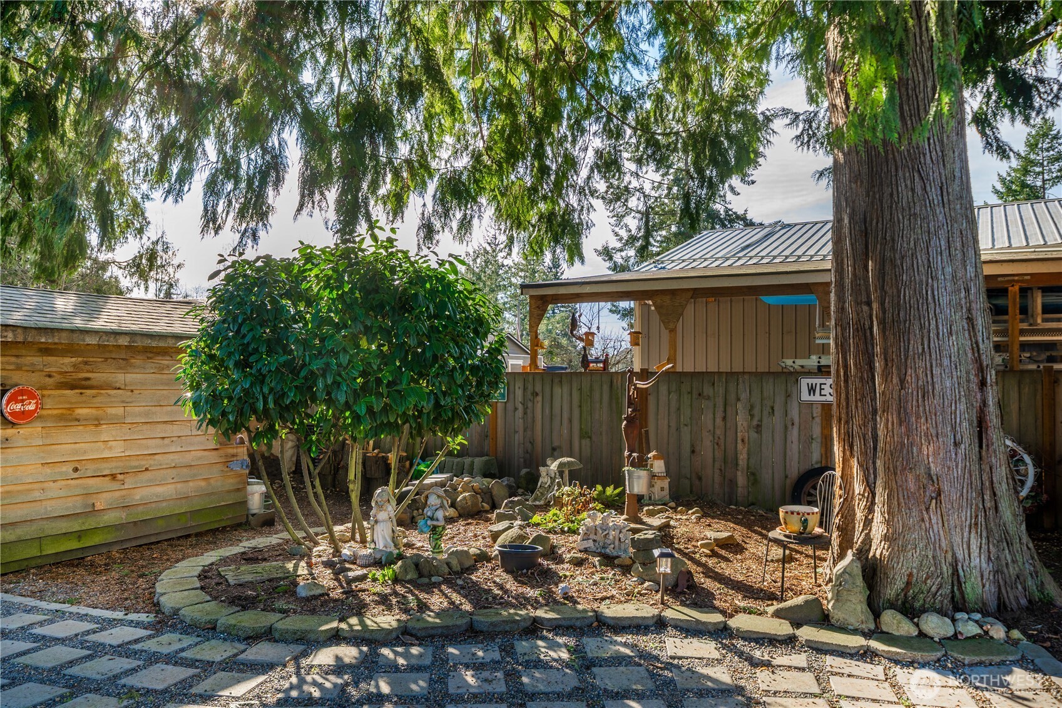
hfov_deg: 73.7
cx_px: 531
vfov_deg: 53.1
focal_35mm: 24
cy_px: 354
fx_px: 708
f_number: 6.3
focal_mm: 24
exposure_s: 1/80
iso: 100
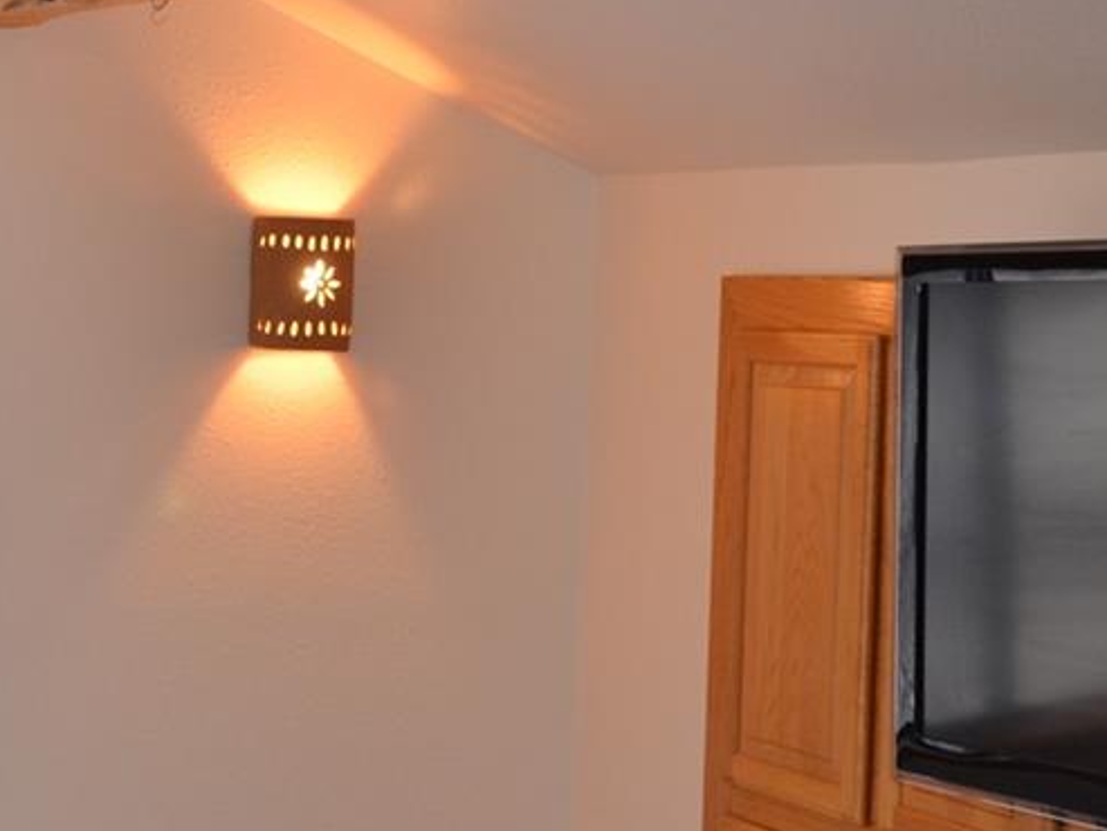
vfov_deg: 17.6
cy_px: 320
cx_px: 265
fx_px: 2687
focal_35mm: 84
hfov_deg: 23.0
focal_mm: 18
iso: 400
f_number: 3.5
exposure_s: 1/60
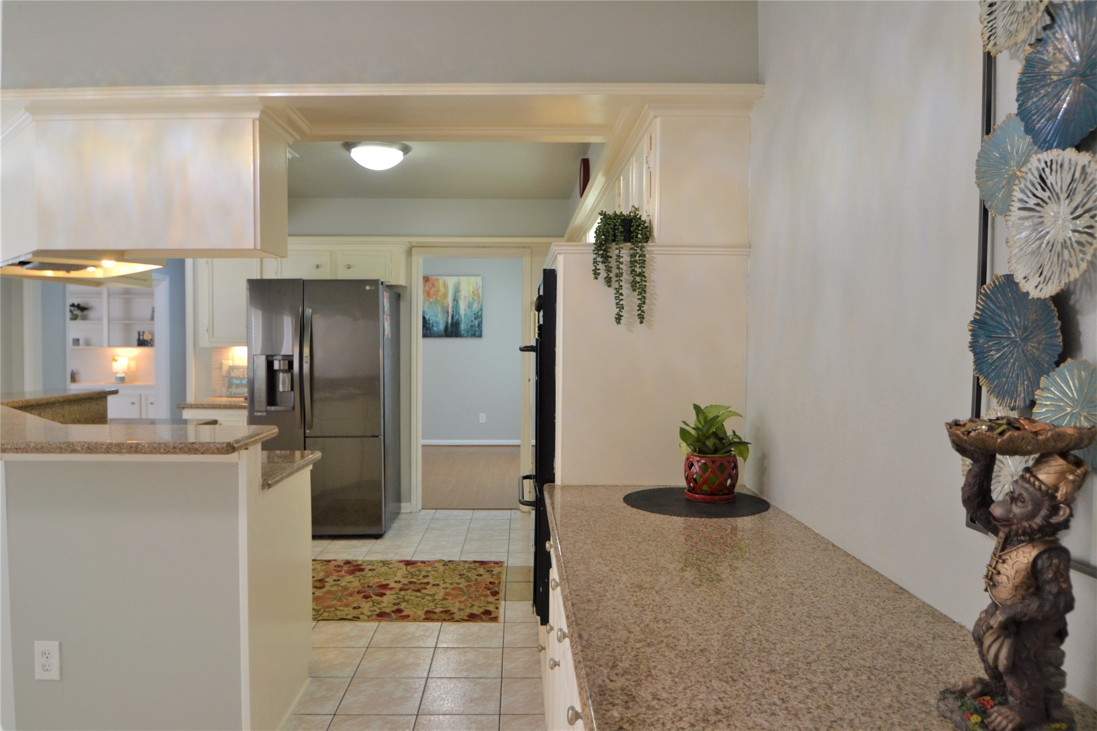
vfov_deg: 53.1
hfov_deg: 73.7
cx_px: 548
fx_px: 731
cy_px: 366
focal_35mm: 24
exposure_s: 1/60
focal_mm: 16
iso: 400
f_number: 4
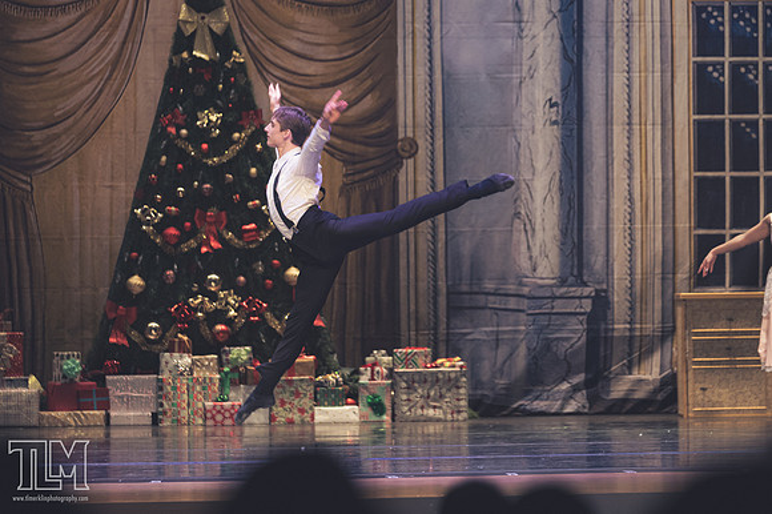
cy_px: 257
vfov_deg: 6.1
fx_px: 4822
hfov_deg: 9.2
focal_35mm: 225
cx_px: 386
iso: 900
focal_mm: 150
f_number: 2.8
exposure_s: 1/320
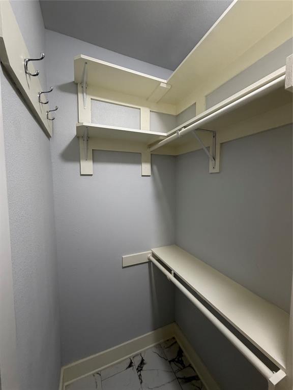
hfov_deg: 85.7
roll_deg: +0.9
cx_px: 146
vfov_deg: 102.1
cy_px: 195
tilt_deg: -2.7
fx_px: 158
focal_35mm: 14
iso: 200
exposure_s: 1/60
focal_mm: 2.22
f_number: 2.2
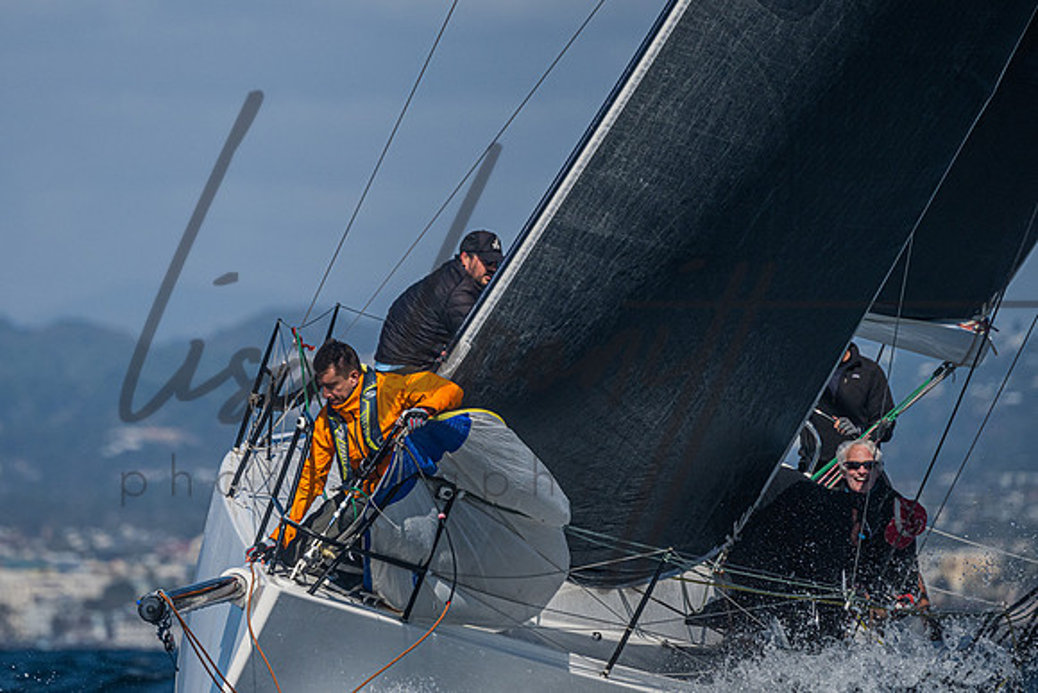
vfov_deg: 2.6
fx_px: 15270
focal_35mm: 530
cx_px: 371
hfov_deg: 3.9
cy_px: 251
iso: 400
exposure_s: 1/8000
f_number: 6.3
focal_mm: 400
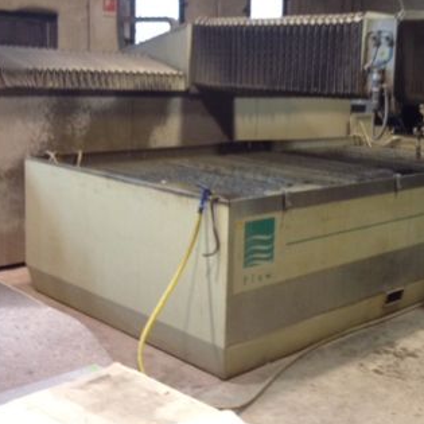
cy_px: 154
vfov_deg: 31.5
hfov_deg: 31.2
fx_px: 748
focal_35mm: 54
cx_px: 311
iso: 200
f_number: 2.4
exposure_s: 1/20
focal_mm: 4.28
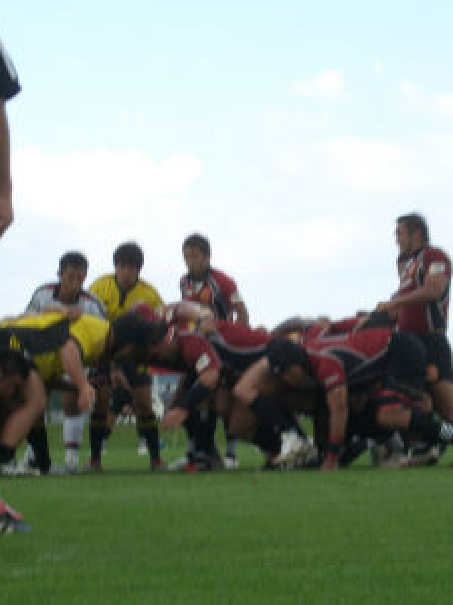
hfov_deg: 10.2
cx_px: 220
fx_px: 2534
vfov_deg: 13.6
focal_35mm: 145
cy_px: 294
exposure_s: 1/160
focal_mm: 17.4
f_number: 4.8
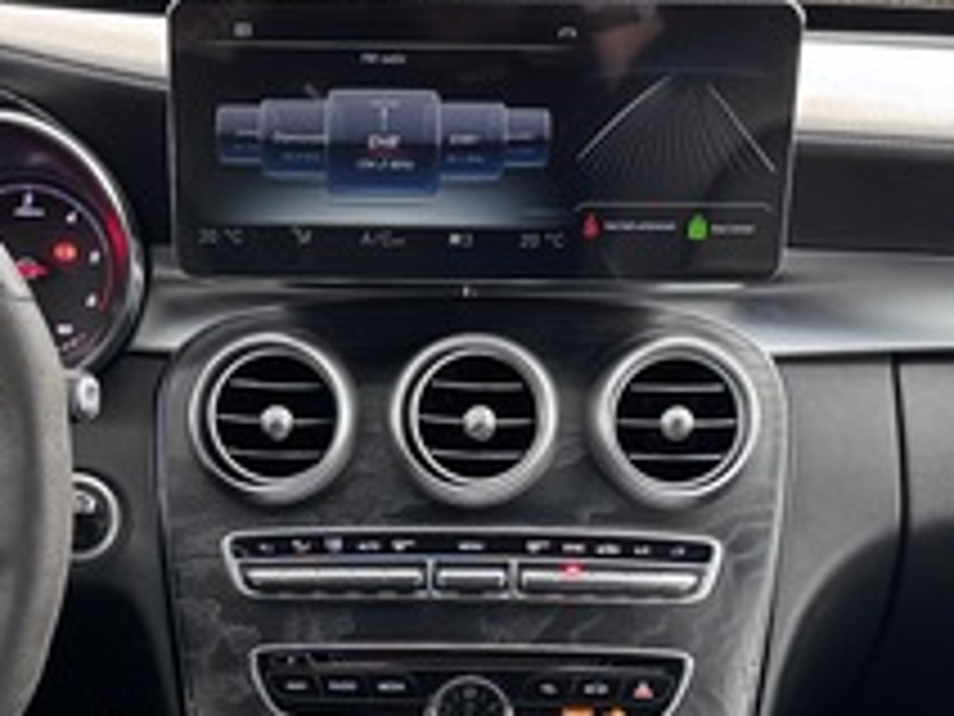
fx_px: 1984
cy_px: 680
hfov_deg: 26.9
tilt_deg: -27.3
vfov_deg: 19.9
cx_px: 358
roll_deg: +0.4
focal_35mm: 72
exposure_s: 1/51
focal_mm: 6.76
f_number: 1.78
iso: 320
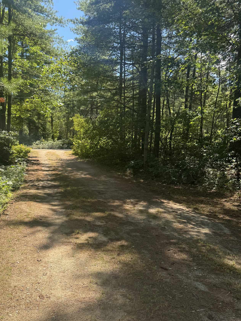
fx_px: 306
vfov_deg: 54.3
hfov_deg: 42.5
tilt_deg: -10.8
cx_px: 85
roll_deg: +0.0
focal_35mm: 33
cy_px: 211
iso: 80
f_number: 1.78
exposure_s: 1/1285
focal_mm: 6.76
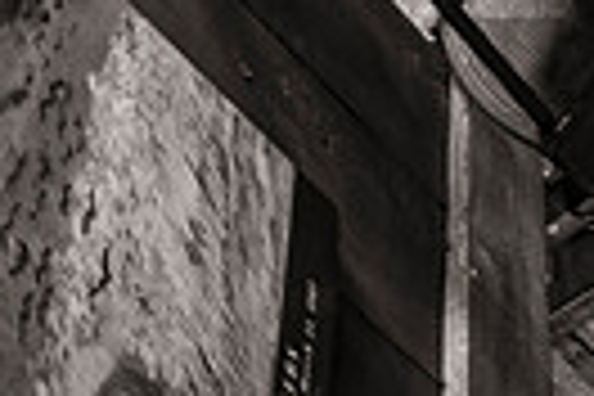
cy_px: -446
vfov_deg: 13.0
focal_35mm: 88
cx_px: 1125
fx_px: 1452
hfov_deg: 17.7
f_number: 2.8
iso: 1000
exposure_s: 1/50
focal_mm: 20
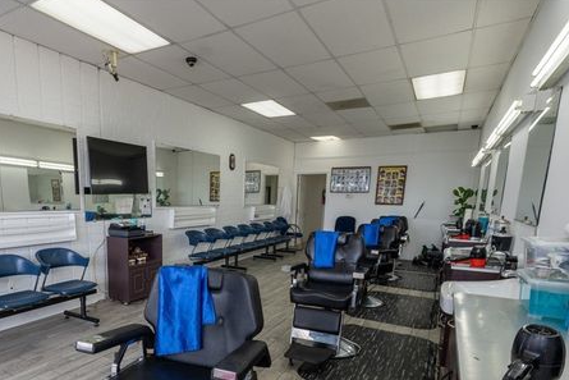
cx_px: 202
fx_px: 364
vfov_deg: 53.6
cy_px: 265
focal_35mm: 23
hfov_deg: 74.3
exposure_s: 1/60
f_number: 9
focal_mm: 16
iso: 200
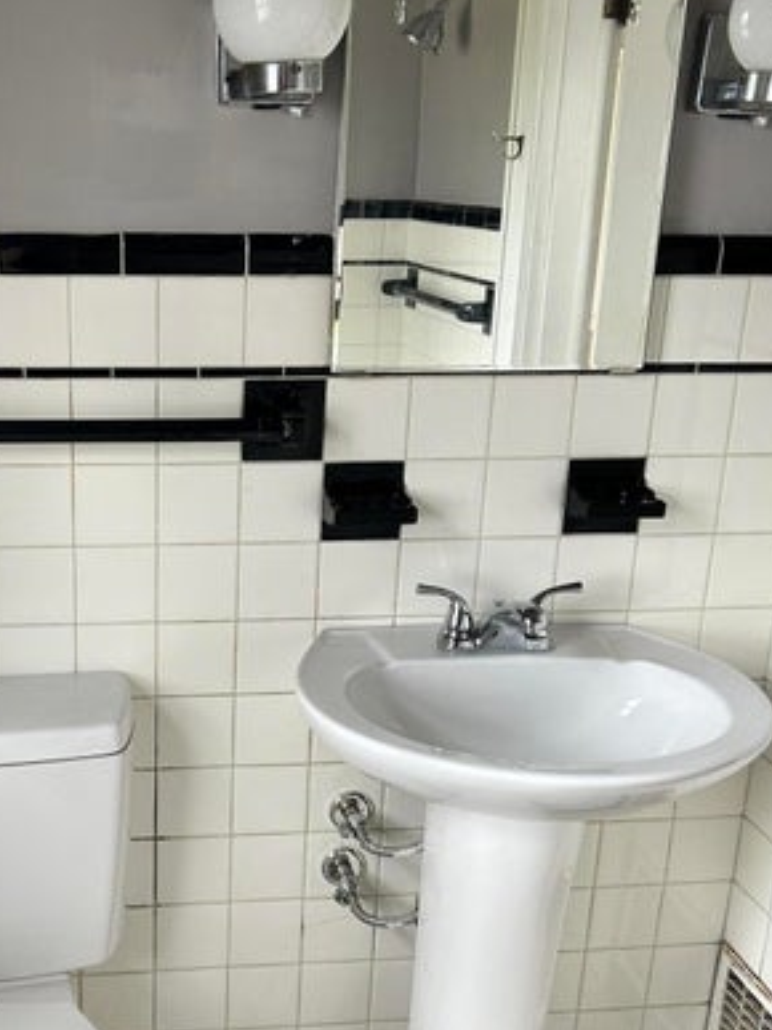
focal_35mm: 43
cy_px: 588
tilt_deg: -17.7
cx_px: 194
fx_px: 1279
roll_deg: -1.0
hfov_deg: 32.9
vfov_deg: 43.8
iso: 125
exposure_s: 1/121
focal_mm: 5.7
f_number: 1.5
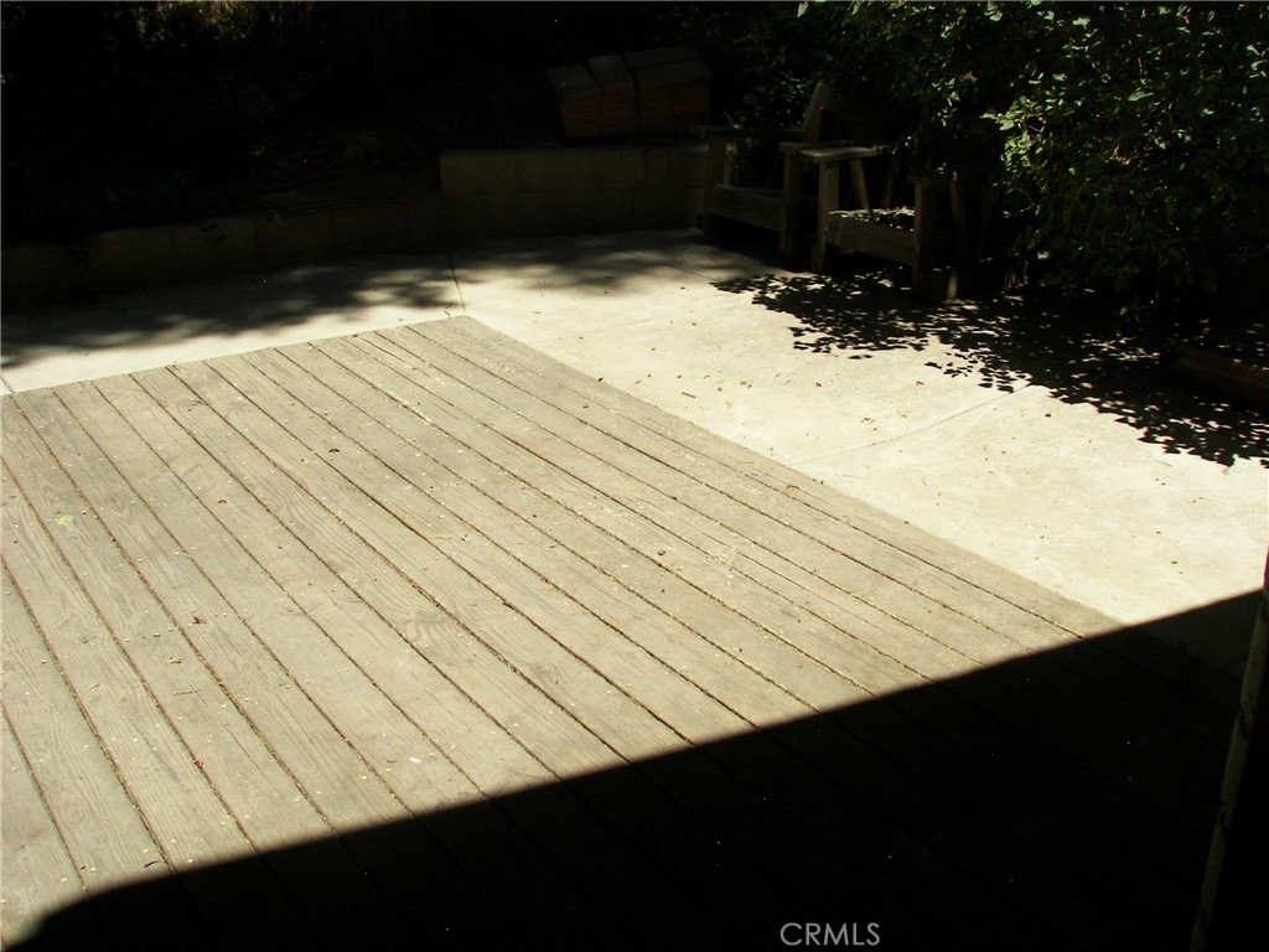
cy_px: 476
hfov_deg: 51.4
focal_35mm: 36
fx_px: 1320
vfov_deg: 39.7
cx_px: 634
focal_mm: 6
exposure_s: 1/500
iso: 50
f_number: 4
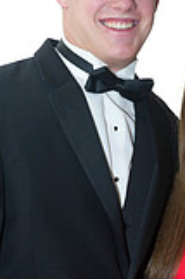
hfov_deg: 8.1
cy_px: 248
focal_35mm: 168
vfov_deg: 12.2
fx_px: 1298
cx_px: 162
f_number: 5.6
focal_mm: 60
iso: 800
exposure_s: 1/100
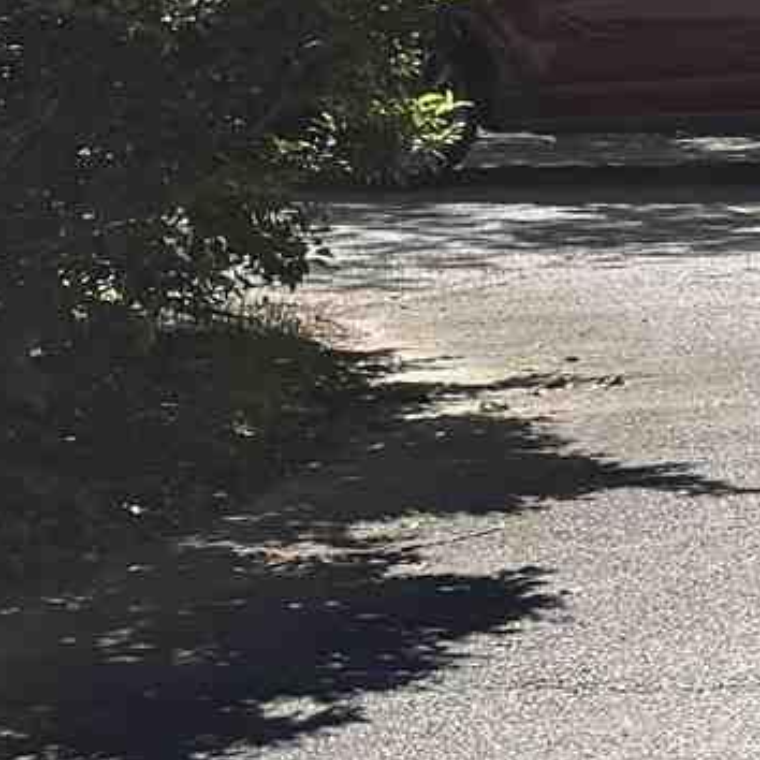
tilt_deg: +3.2
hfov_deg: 8.3
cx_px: 2119
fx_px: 4570
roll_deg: -2.4
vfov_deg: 9.3
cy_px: -331
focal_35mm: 184
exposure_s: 1/3759
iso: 80
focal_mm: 6.76
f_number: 1.78
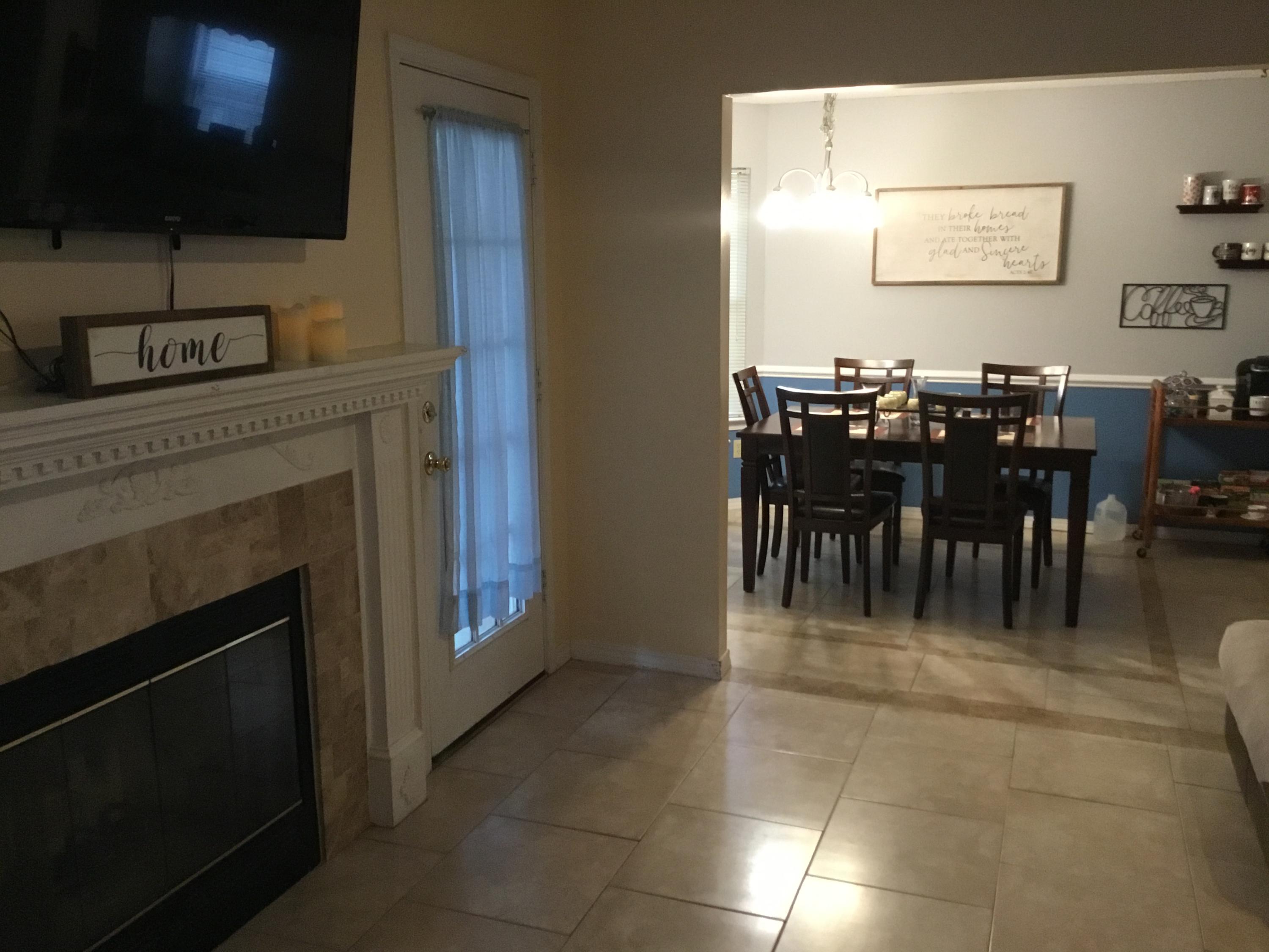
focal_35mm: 31
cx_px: 634
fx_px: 1136
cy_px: 476
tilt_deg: -11.7
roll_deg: -0.3
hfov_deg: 58.4
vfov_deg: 45.4
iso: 200
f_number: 2.4
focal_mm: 3.3
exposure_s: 1/20
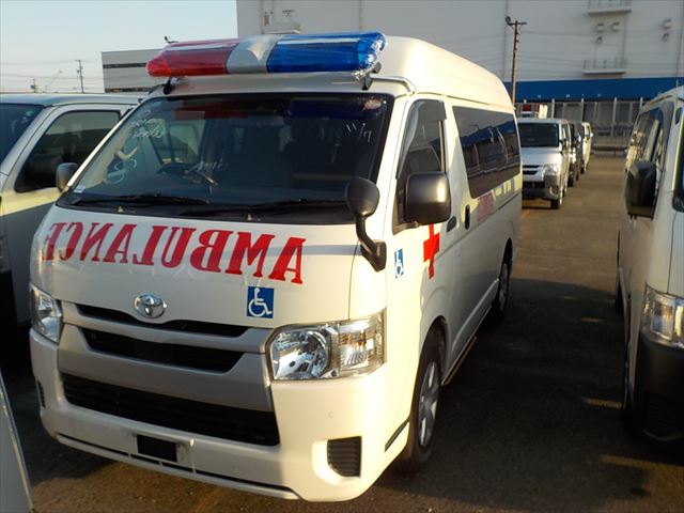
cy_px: 256
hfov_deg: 60.0
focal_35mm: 30
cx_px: 342
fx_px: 593
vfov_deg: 46.8
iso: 125
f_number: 3.3
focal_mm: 4.1
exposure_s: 1/500
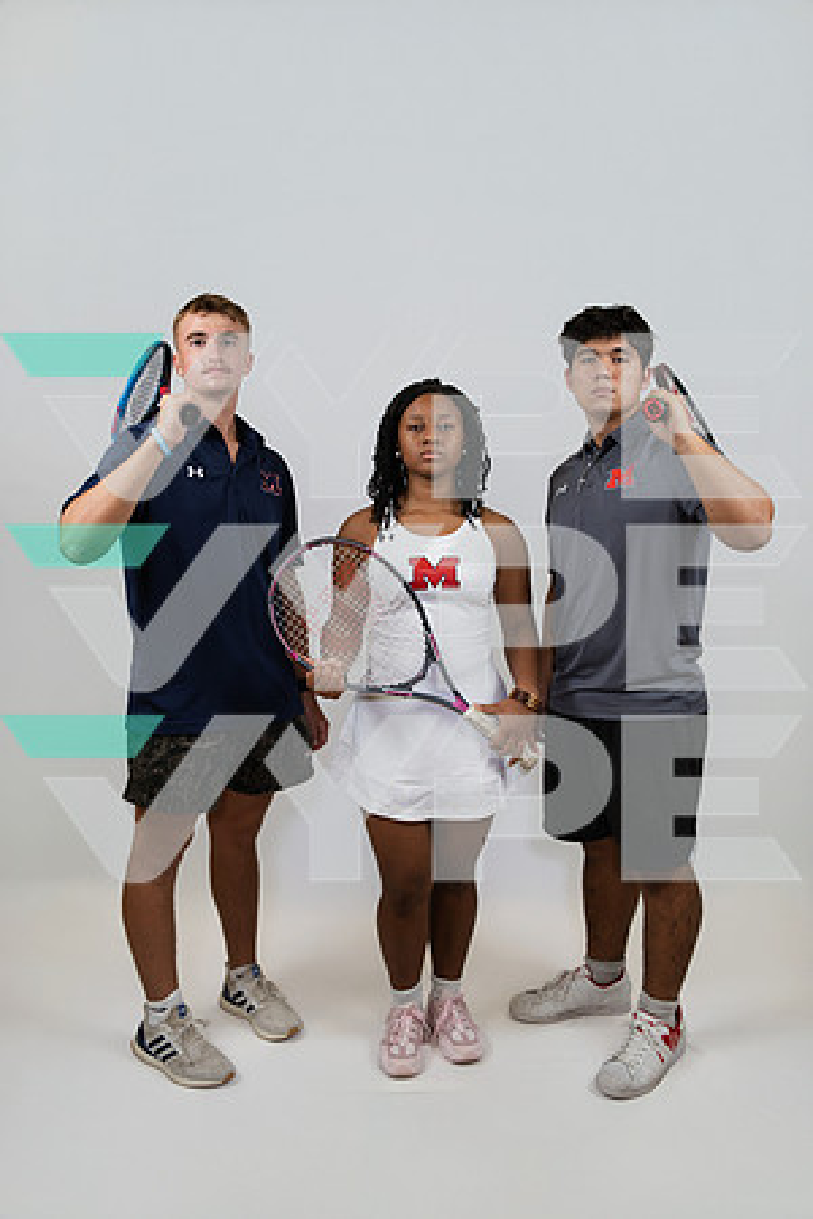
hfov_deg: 44.3
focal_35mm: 30
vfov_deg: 62.8
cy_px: 610
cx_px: 406
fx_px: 999
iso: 320
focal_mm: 29.5
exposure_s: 1/125
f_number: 4
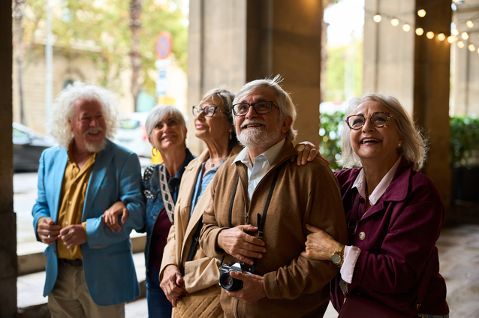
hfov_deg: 44.5
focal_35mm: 44
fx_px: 585
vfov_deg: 30.4
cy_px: 159
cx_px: 240
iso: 800
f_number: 2
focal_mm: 44
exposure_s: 1/400
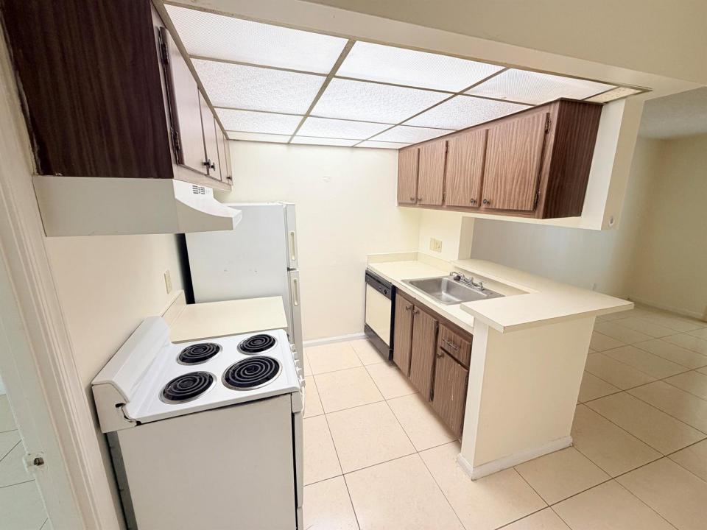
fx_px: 286
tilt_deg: -13.0
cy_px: 265
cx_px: 354
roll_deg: +0.1
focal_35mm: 14
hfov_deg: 102.1
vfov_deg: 85.7
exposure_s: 1/120
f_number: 2.2
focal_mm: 2.22
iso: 64
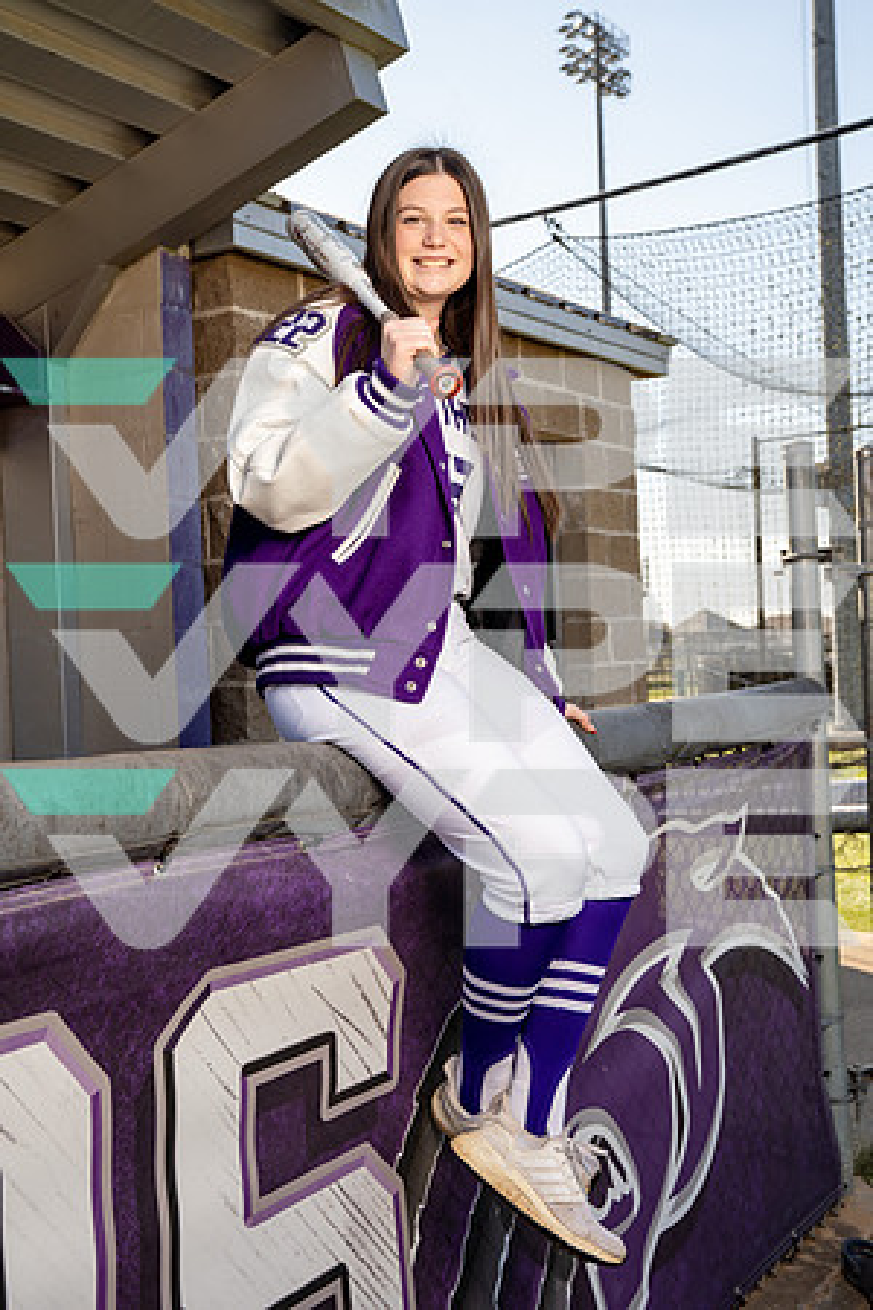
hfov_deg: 31.9
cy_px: 655
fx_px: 1528
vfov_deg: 46.4
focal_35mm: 42
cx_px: 436
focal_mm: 42
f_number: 6.3
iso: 100
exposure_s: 1/250
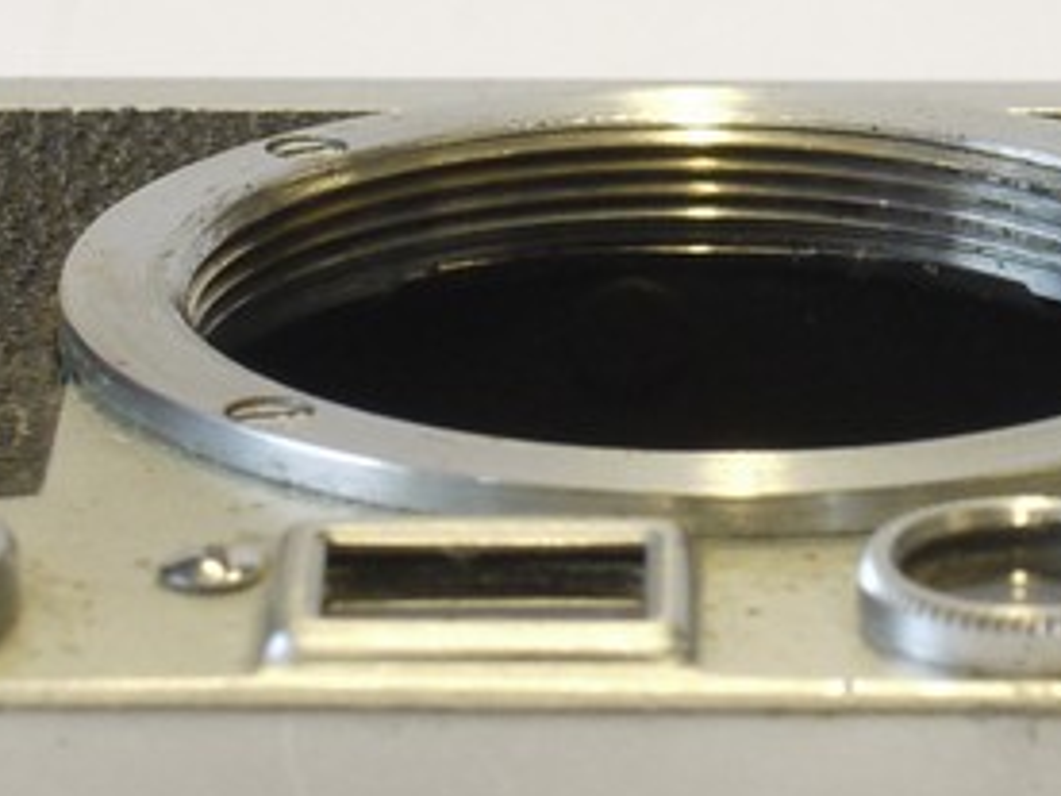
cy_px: 146
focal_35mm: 261
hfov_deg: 7.6
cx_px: 1026
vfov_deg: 5.7
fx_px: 8000
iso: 400
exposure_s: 1/30
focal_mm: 30
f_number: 8
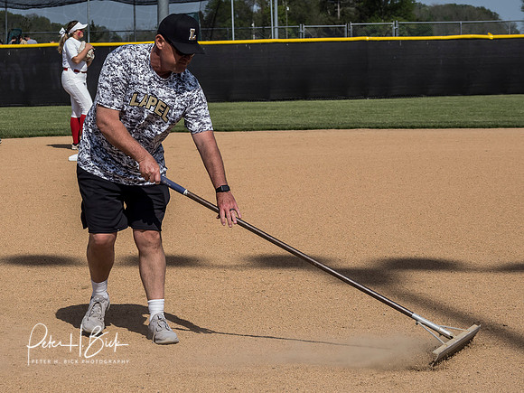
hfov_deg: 14.1
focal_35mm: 140
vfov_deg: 10.6
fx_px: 2120
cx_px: 158
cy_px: 158
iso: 160
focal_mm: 50
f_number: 5.6
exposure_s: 1/1250
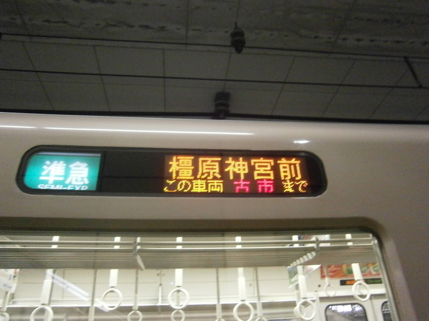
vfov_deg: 53.1
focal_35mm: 26
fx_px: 322
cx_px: 214
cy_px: 160
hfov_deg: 67.3
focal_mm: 4.7
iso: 800
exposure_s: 1/40
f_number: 2.8
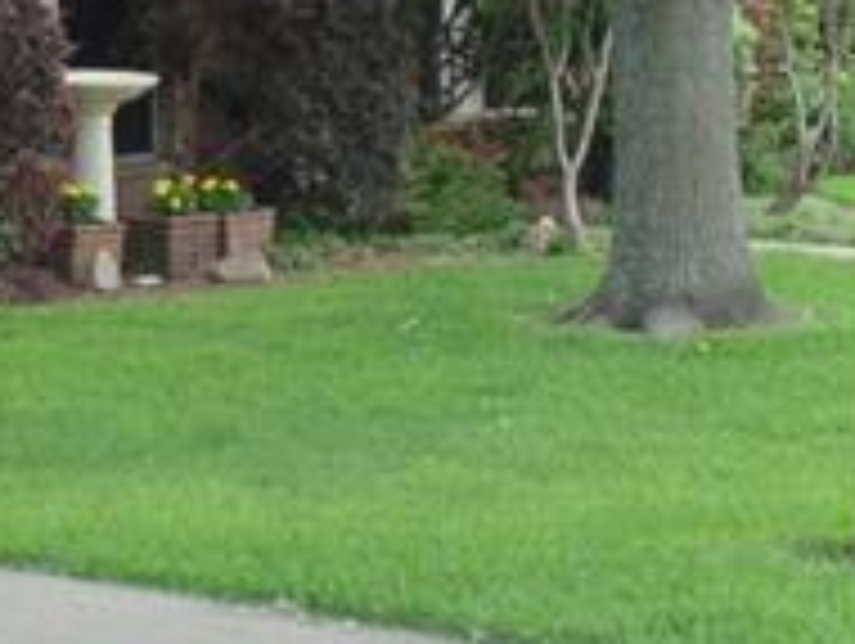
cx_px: -315
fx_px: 3413
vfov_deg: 10.6
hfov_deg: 13.6
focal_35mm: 138
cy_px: -72
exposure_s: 1/100
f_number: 3.6
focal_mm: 7.4
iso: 80
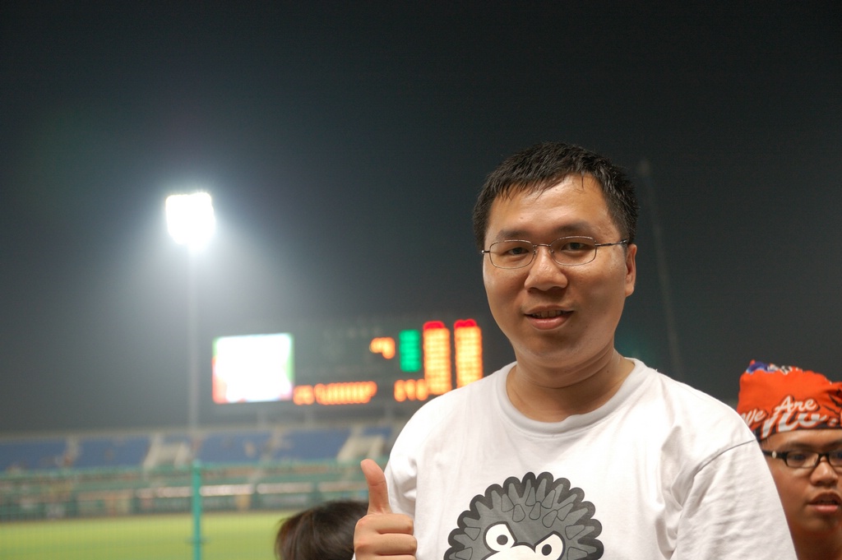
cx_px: 421
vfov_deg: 25.7
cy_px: 280
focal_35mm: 52
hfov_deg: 37.9
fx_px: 1227
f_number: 2.8
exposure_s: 1/100
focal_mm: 35
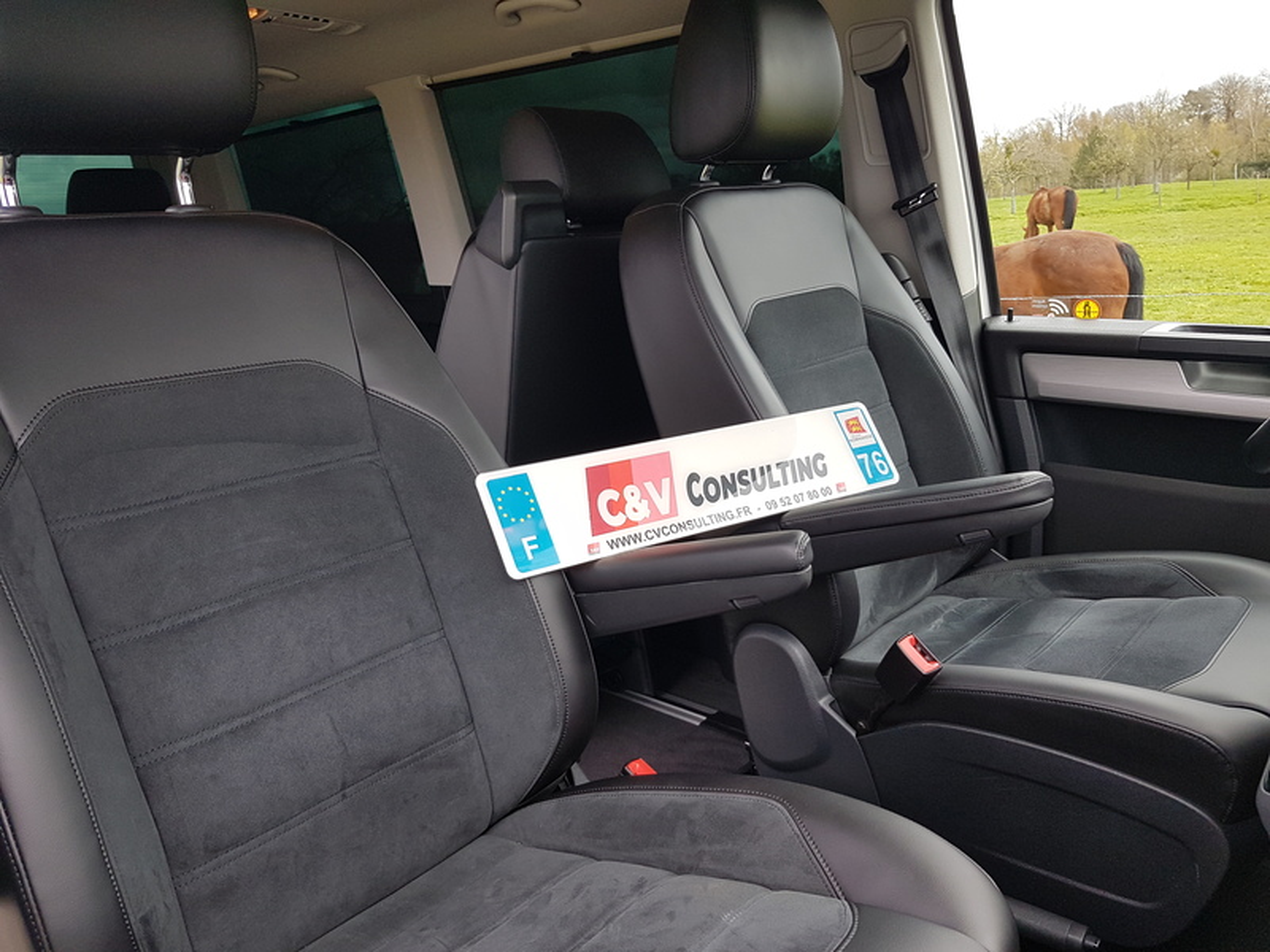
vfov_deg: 53.1
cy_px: 476
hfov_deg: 67.3
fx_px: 954
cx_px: 635
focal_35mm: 26
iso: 40
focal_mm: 4.2
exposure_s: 1/244
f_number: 1.7
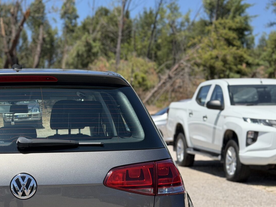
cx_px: 35
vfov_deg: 17.2
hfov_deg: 22.5
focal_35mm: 85
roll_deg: -2.6
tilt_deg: -3.7
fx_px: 678
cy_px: 180
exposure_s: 1/5208
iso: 100
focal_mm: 6.76
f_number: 1.78
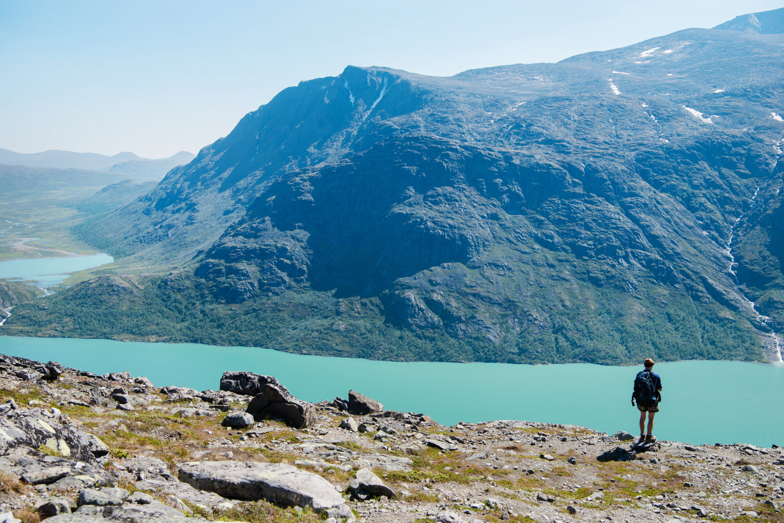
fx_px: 828
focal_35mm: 38
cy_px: 262
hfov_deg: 50.7
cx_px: 392
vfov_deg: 35.1
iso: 100
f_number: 7.1
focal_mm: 38
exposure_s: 1/200
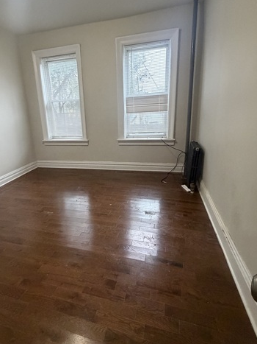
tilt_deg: -16.6
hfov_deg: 65.5
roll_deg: +2.4
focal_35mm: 20
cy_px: 166
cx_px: 107
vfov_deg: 81.7
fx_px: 198
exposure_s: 1/60
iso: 500
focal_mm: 2.22
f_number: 2.2
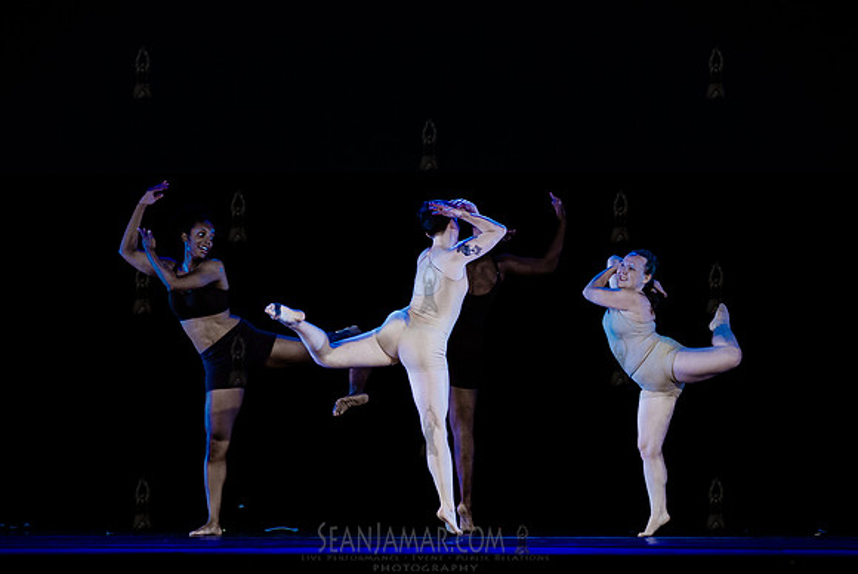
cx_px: 420
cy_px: 291
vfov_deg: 5.4
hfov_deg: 8.1
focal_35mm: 255
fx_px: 6091
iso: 3200
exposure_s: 1/1000
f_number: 2.8
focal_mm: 200
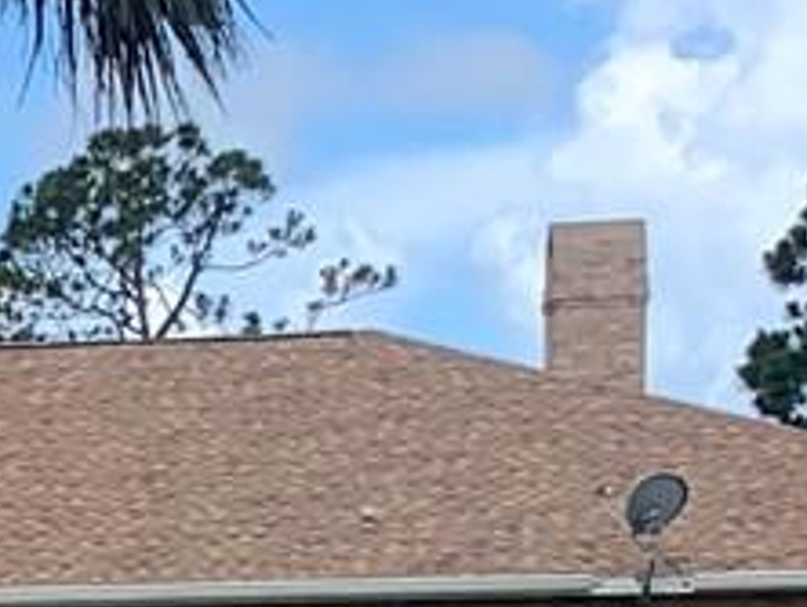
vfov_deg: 7.7
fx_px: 4364
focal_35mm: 187
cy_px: 1101
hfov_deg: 9.1
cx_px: -1367
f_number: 1.8
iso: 25
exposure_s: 1/1266
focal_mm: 4.25
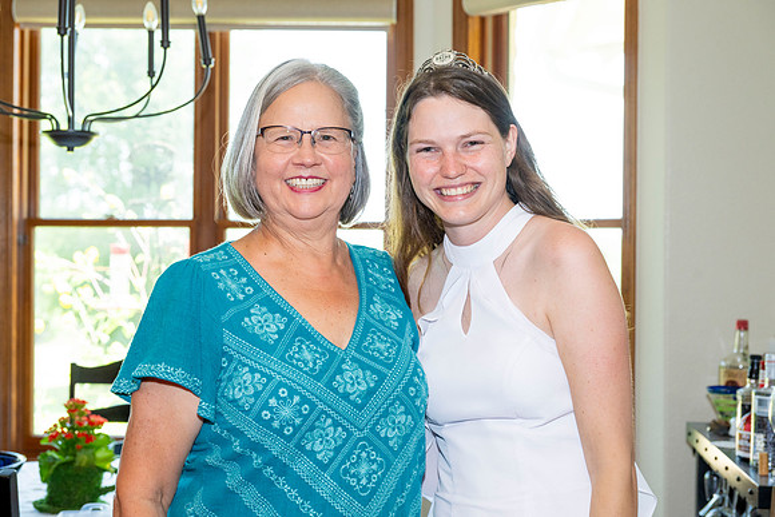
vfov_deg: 23.8
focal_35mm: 57
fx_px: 1227
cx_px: 388
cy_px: 258
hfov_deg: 35.0
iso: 800
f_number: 5.6
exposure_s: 1/125
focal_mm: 57
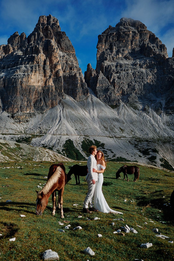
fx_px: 254
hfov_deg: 37.9
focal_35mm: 35
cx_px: 87
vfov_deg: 54.4
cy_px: 130
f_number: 2.8
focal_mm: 23
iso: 125
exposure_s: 1/4400
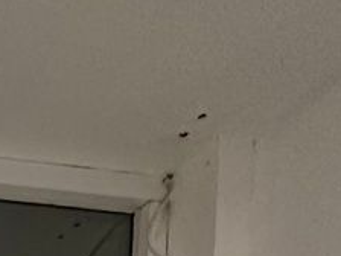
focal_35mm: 75
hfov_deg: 19.2
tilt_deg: -5.8
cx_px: -285
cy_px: 704
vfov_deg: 12.4
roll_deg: -2.0
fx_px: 739
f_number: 2.2
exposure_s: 1/120
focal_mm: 2.22
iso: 250
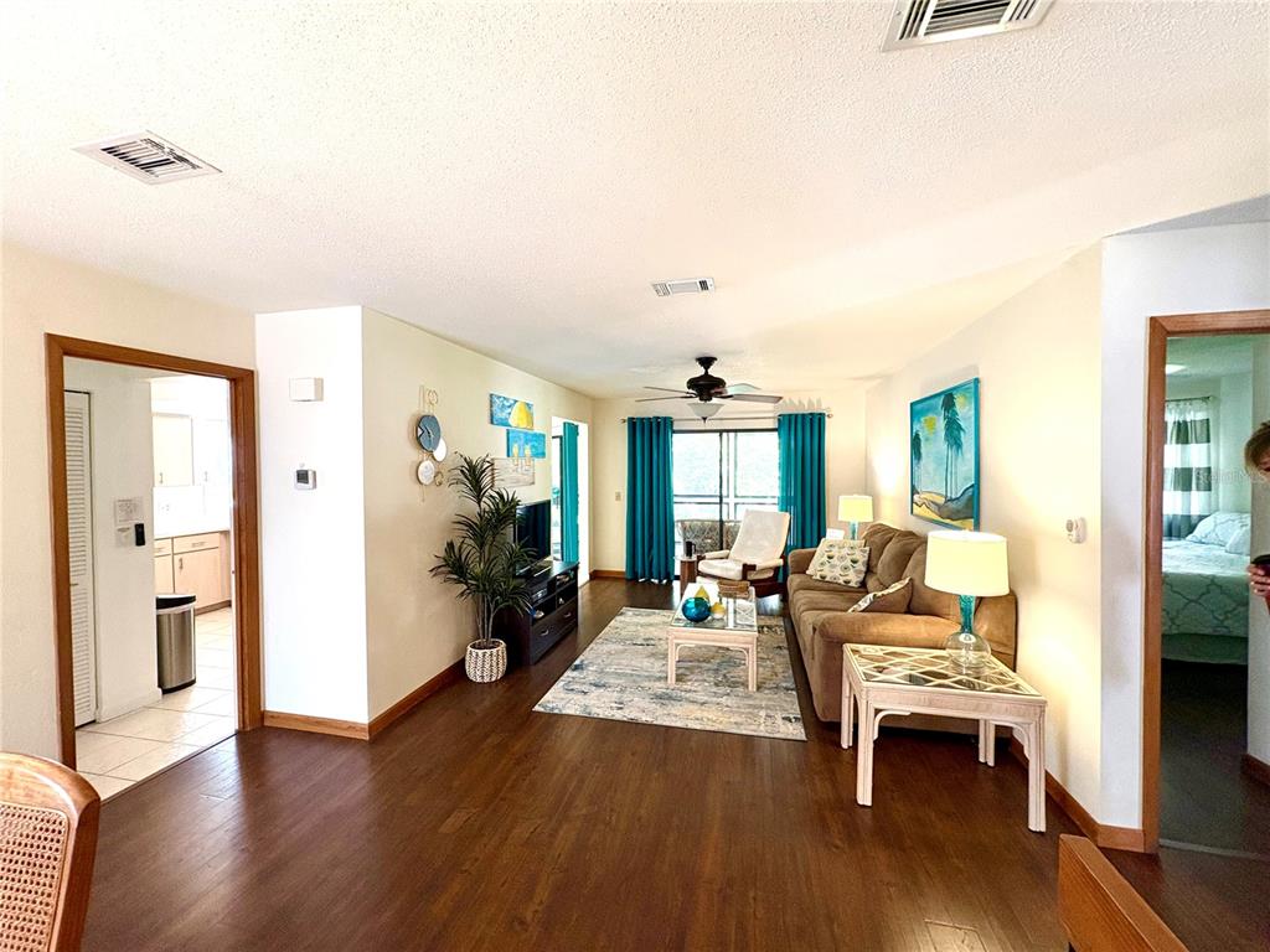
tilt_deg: -1.4
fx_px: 514
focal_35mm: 14
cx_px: 635
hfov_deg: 102.1
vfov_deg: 85.7
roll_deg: +0.7
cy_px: 476
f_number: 2.2
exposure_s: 1/60
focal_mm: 2.22
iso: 320
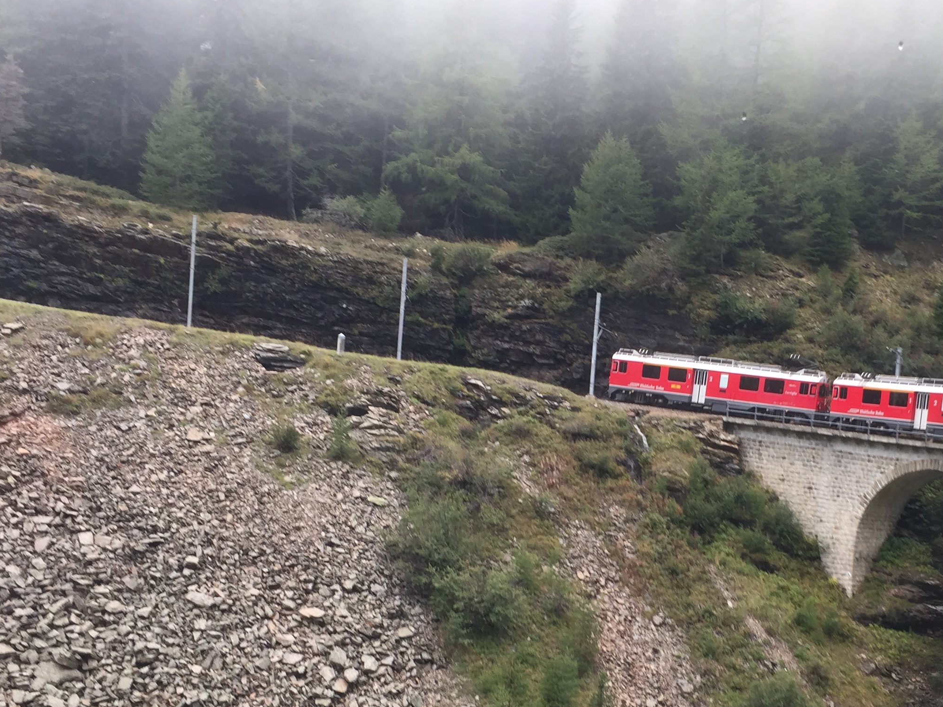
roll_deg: -4.4
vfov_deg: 30.4
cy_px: 530
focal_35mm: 47
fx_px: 1280
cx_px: 641
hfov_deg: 39.9
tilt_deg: +5.9
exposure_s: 1/50
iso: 32
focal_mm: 4.15
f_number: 2.2
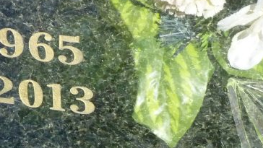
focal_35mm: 181
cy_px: 25
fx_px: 1263
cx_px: -59
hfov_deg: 11.6
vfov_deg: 6.7
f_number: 3.9
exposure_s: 1/160
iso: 400
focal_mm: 9.7
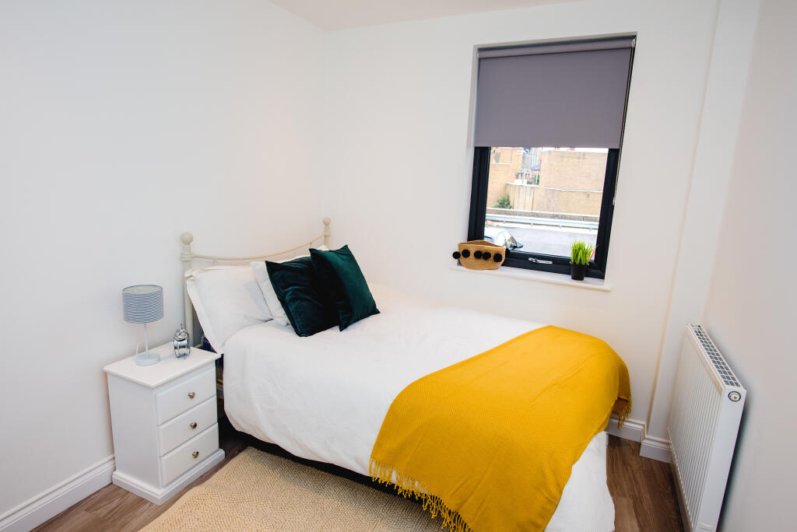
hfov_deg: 83.9
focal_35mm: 20
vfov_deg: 62.0
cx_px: 398
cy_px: 266
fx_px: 443
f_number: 6.3
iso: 800
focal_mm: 20
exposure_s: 1/160
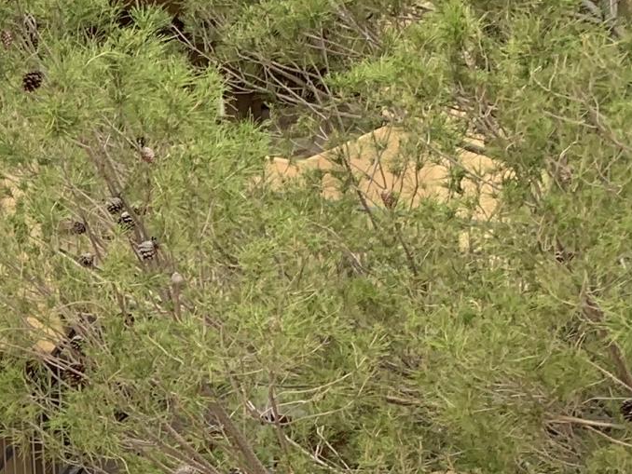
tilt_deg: +9.2
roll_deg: -0.1
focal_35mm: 115
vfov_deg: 12.5
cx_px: -645
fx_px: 2100
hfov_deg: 14.2
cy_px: 629
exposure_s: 1/1299
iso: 25
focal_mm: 4.25
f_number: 1.8
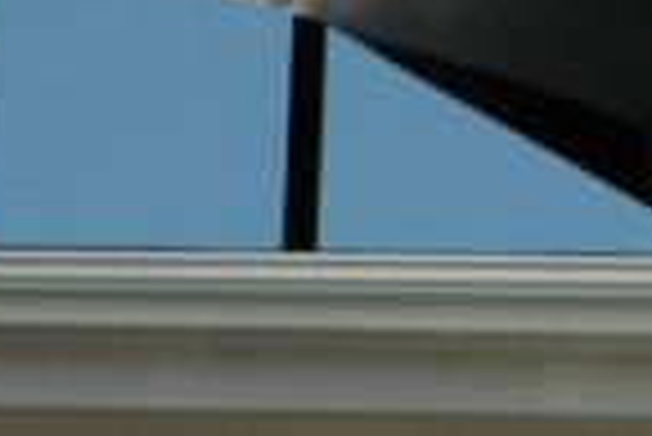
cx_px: 1515
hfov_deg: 2.8
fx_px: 13397
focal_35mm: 739
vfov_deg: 1.9
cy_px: -351
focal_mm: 70
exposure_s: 1/350
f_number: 9.5
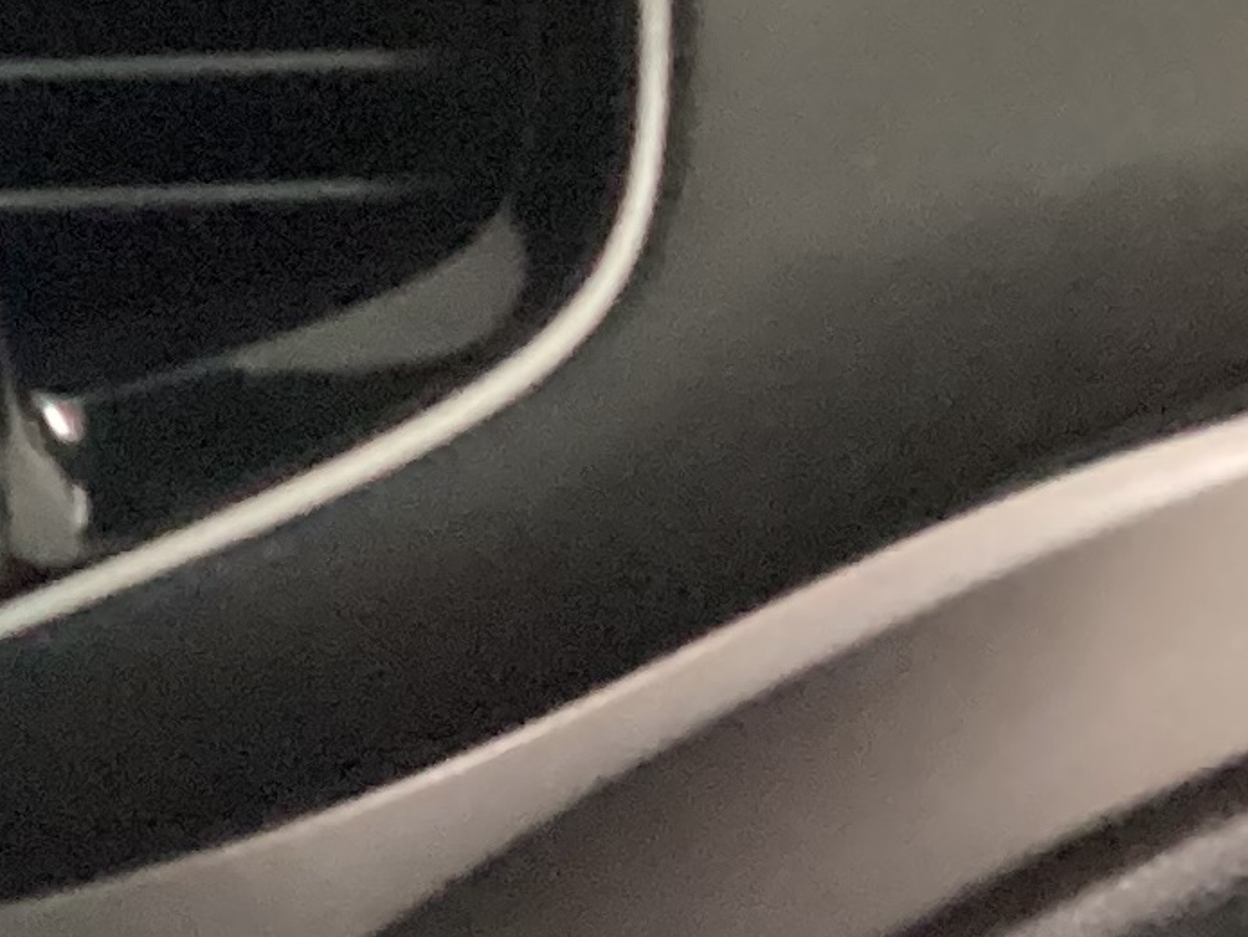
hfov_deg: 11.8
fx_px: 5265
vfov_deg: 10.2
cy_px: 321
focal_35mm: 146
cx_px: -1396
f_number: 2.4
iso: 500
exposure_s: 1/25
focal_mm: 3.3
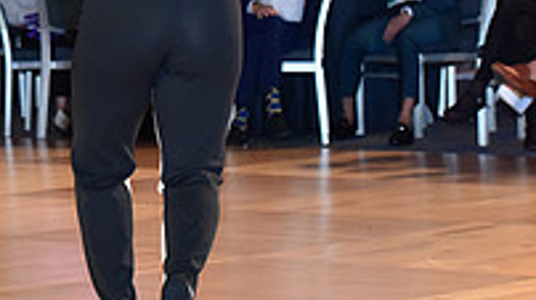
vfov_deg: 5.1
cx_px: -133
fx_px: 3336
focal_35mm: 235
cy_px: -41
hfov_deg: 9.1
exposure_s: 1/250
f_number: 5
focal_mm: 78
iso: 2000
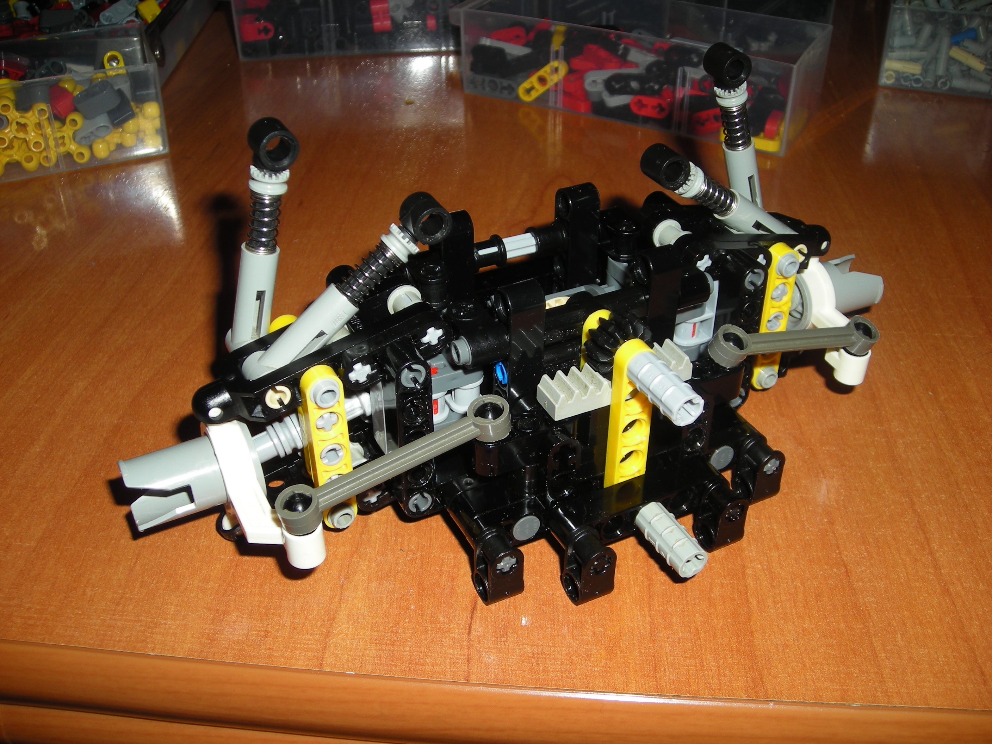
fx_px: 1089
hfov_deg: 49.0
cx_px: 496
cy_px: 372
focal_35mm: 38
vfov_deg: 37.7
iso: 50
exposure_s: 1/60
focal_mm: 6.3
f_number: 3.2
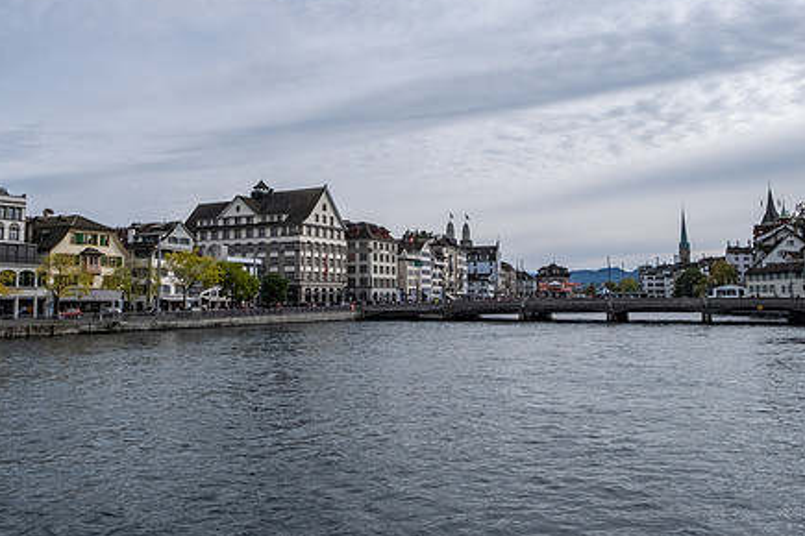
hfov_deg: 58.5
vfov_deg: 41.0
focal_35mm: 32
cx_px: 353
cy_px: 226
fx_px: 715
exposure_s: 1/2400
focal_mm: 16
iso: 320
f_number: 5.6
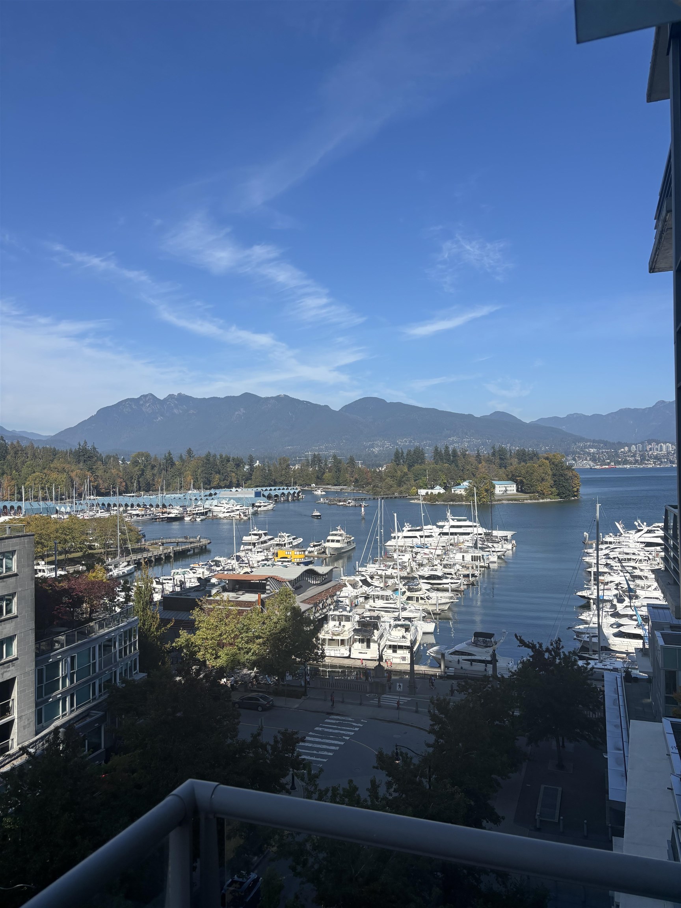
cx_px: 340
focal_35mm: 26
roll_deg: +0.3
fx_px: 682
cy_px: 454
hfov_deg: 53.1
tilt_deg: +0.2
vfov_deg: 67.3
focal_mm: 5.96
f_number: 1.6
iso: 50
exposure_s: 1/3788
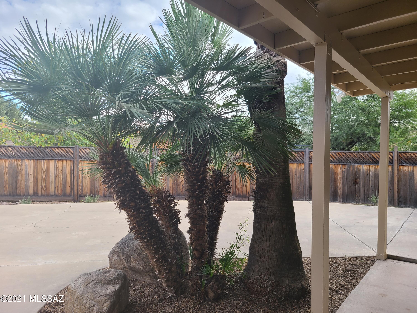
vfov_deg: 53.1
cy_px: 156
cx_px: 208
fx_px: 313
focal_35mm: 26
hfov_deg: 67.3
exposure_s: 1/398
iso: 40
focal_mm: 5.4
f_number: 1.8
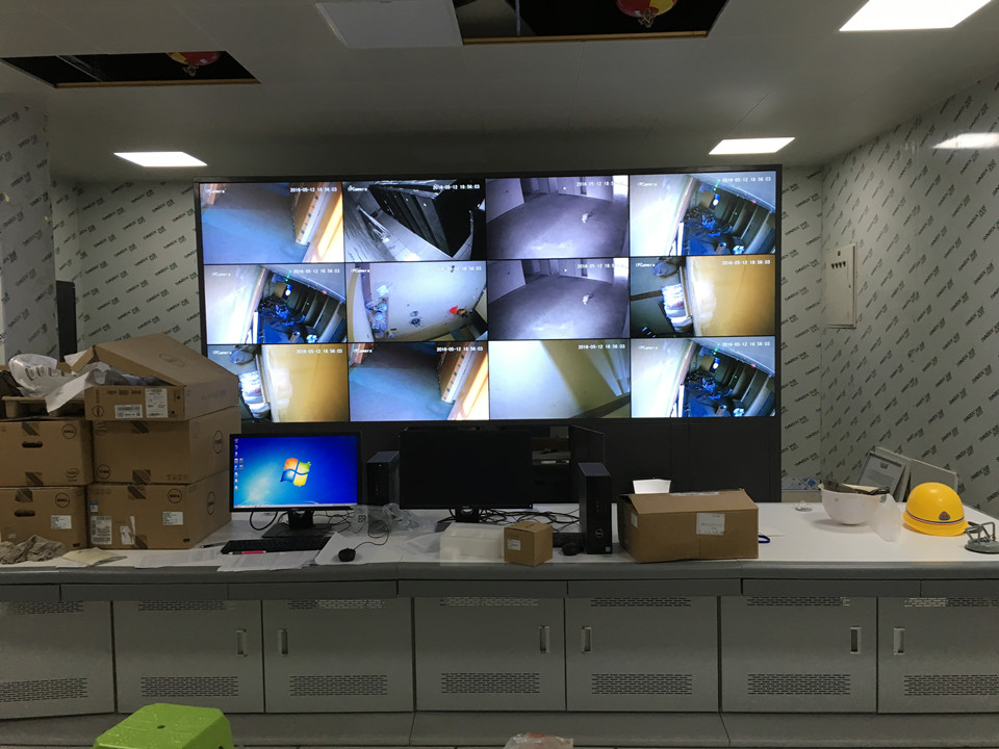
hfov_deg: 61.7
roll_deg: +0.5
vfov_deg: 48.2
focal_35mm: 29
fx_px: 837
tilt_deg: -2.7
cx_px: 500
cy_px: 374
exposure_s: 1/33
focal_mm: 4.15
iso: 40
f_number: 2.2
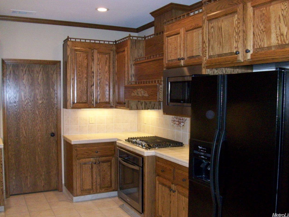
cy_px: 106
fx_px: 292
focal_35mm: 35
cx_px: 146
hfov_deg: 52.6
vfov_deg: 40.7
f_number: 2.8
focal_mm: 5.7
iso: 320
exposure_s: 1/60
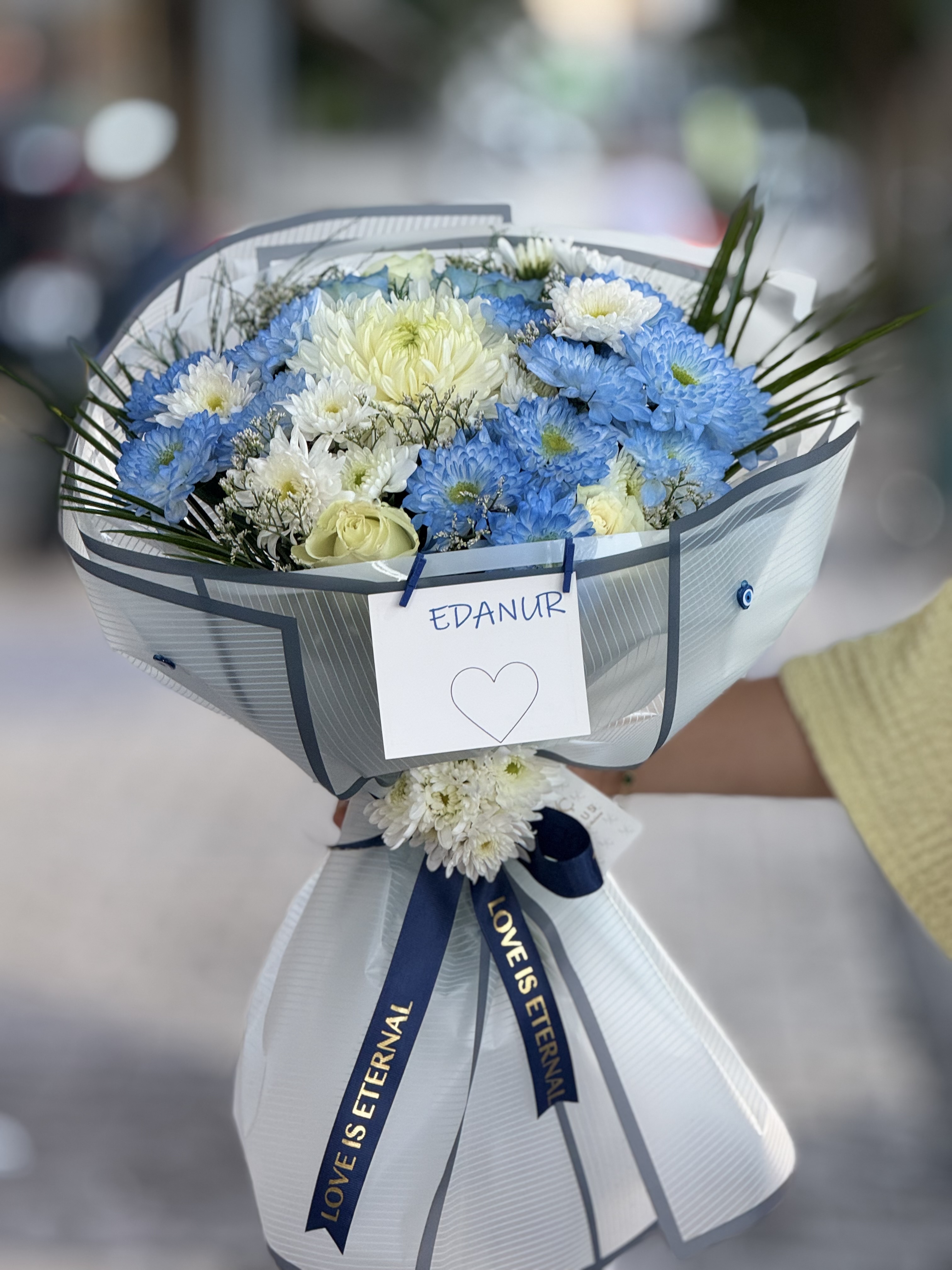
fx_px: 4400
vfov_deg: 16.4
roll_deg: +0.4
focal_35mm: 120
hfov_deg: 12.3
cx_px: 476
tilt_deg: -8.0
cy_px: 635
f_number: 2.8
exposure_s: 1/100
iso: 80
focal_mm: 15.66
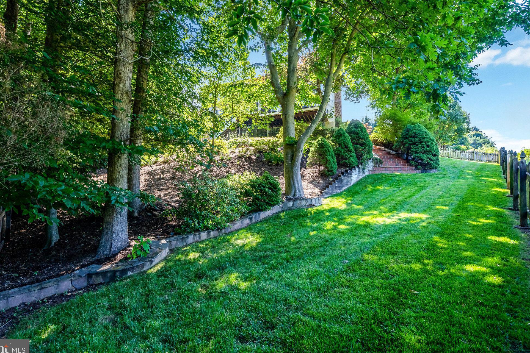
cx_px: 250
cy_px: 172
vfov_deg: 70.4
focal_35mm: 17
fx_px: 250
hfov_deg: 93.2
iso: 1250
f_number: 8
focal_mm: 16
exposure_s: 1/250
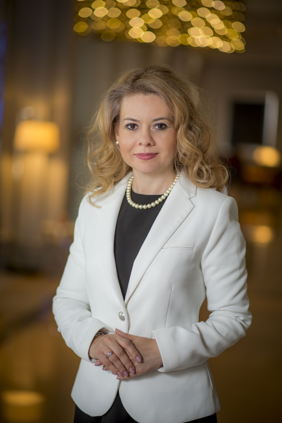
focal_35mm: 85
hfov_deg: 16.1
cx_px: 141
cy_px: 212
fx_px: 998
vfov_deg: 23.9
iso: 500
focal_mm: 85
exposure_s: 1/200
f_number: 1.8
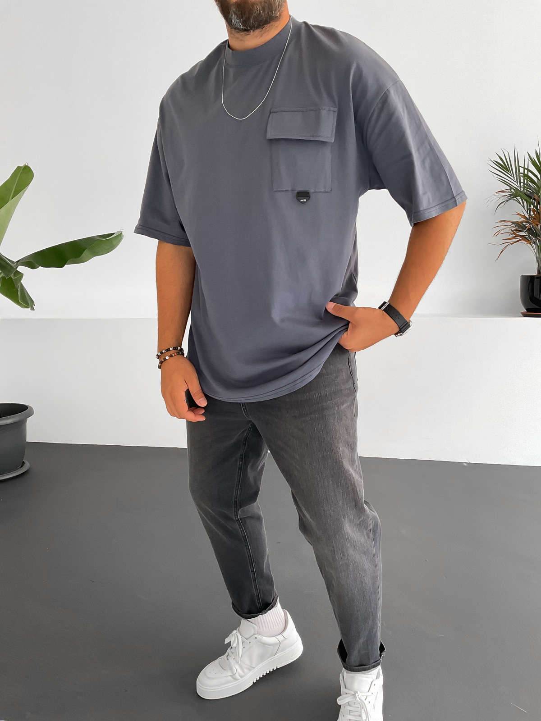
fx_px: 604
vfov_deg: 61.7
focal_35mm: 29
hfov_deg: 48.2
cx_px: 270
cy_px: 360
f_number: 1.8
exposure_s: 1/120
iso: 64
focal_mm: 3
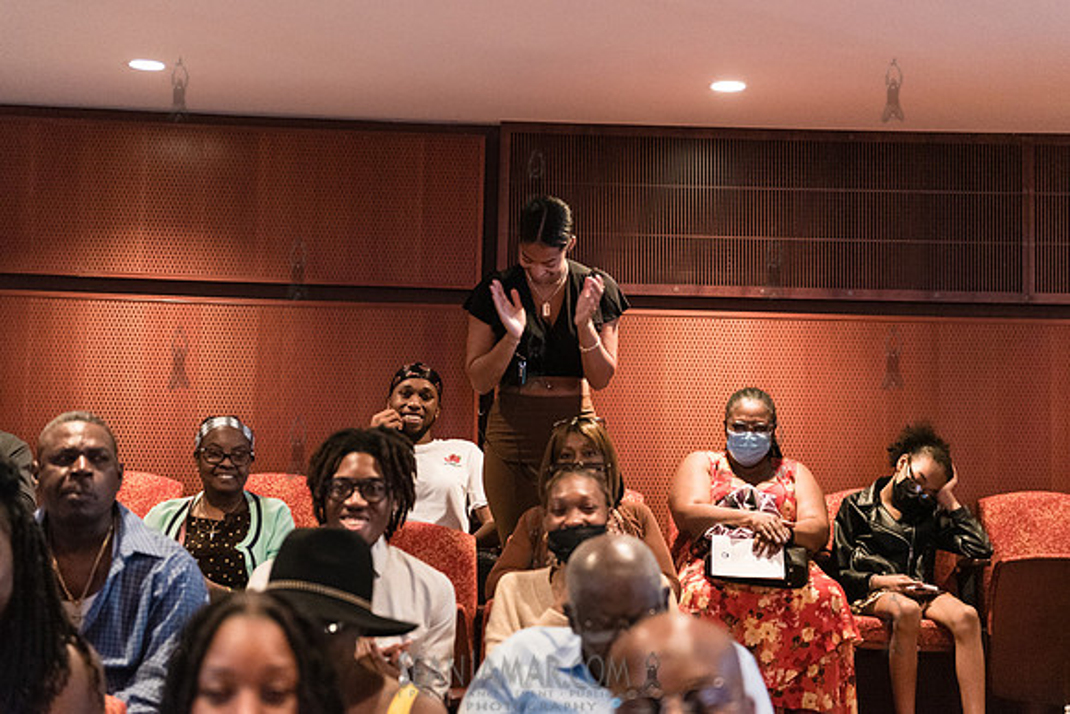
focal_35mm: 59
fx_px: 1753
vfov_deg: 23.0
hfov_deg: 33.9
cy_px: 357
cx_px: 535
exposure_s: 1/100
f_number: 2.8
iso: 4000
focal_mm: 58
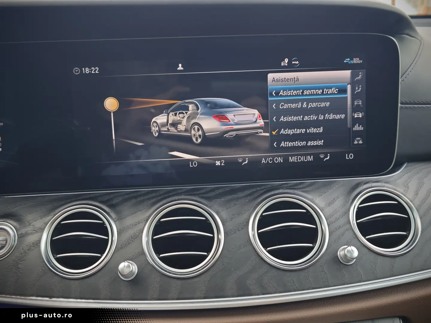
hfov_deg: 52.6
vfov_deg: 40.7
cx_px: 216
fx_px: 436
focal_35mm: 35
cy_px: 162
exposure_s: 1/100
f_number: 1.4
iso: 80
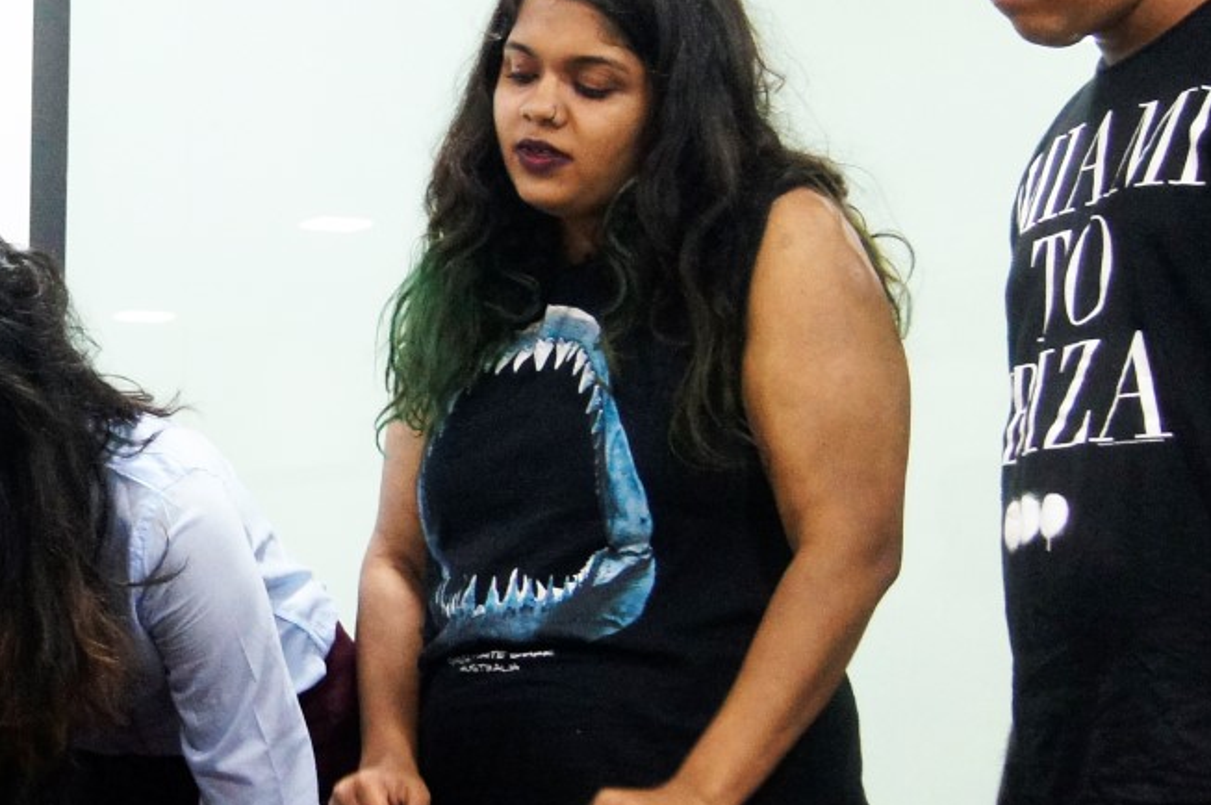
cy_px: 423
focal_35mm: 97
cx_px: -199
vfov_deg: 14.1
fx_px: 3260
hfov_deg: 19.9
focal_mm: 26
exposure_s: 1/80
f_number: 4
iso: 1600
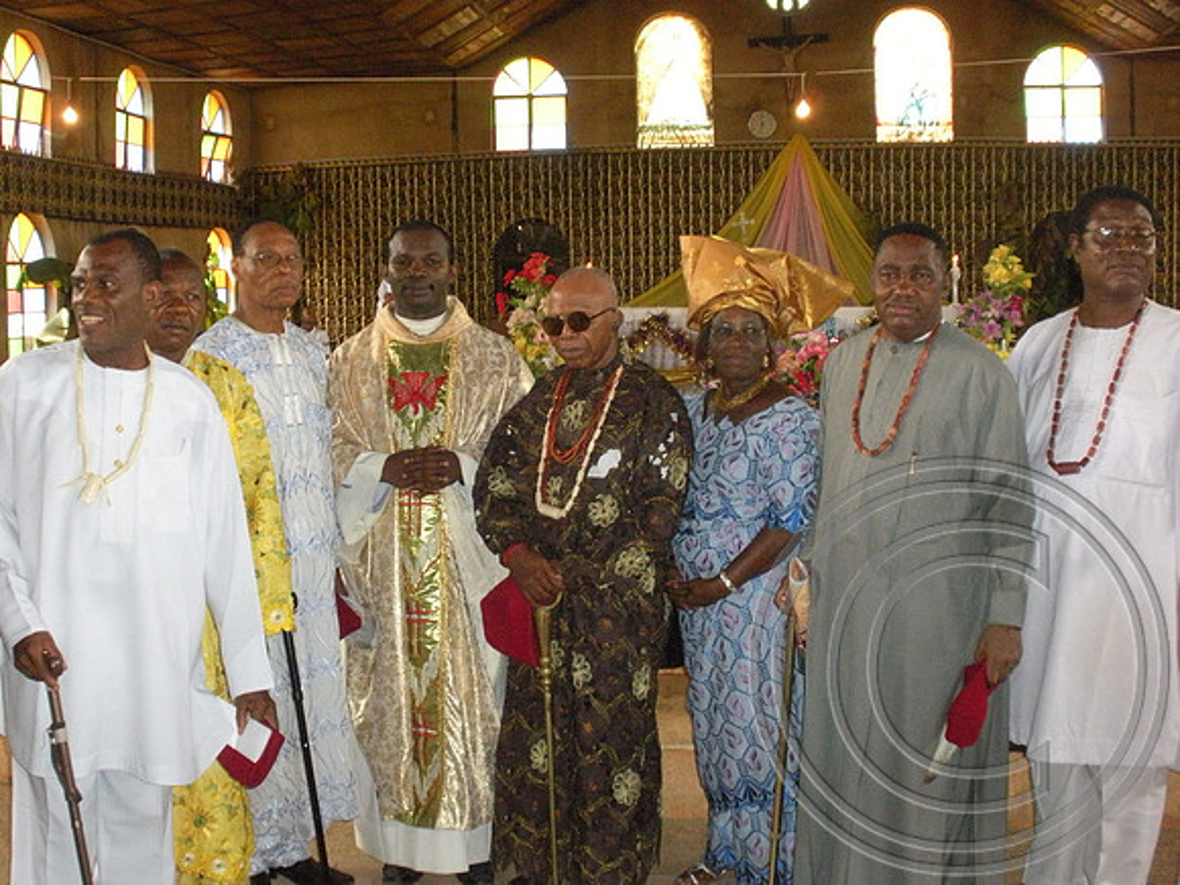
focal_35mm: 44
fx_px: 1500
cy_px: 442
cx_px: 590
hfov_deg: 42.9
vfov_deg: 32.9
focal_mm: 7.7
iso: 605
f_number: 4
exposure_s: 1/60
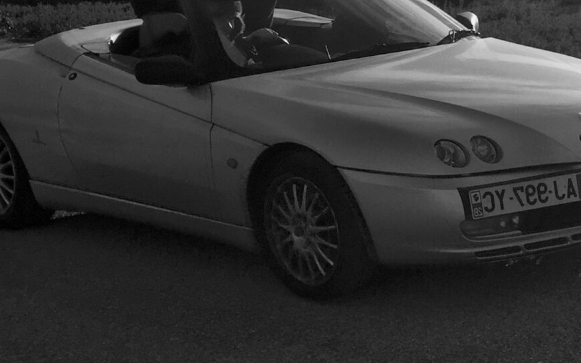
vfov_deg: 14.5
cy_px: 88
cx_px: 671
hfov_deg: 21.6
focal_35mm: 90
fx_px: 1425
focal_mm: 4.15
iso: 32
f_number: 2.2
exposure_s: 1/3968
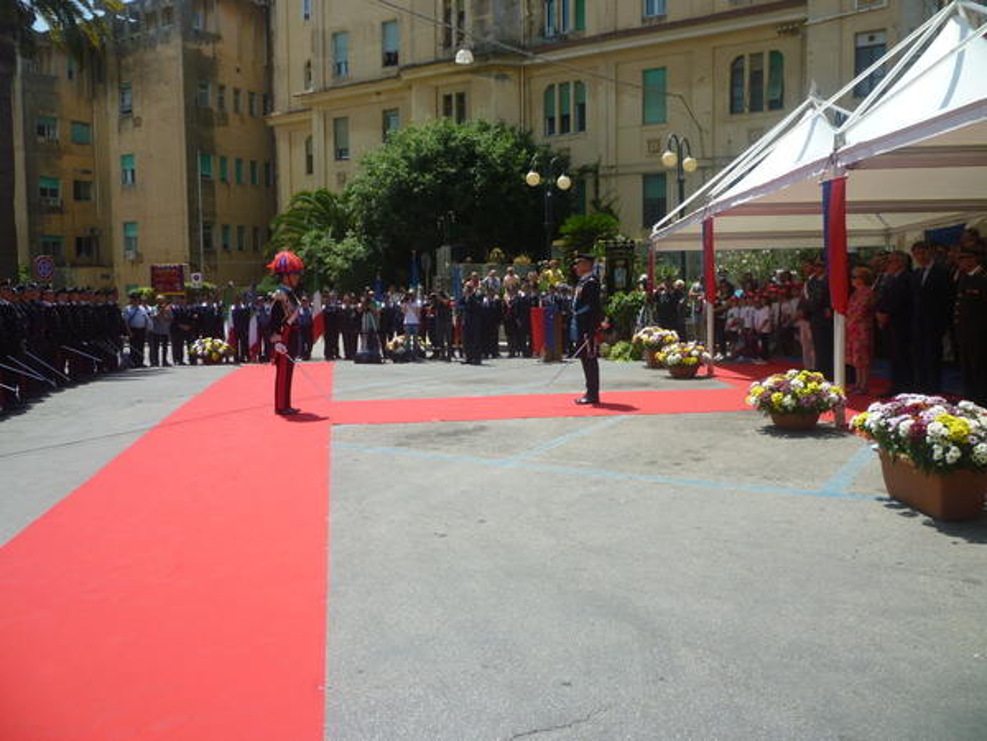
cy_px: 370
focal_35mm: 29
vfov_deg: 48.2
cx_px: 494
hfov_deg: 61.7
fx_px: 827
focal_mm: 5.2
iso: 80
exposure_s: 1/640
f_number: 4
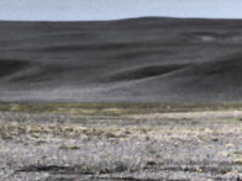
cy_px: 115
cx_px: 403
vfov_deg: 6.5
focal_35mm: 230
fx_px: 1608
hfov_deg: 8.4
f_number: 4.1
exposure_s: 1/60
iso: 200
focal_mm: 7.9
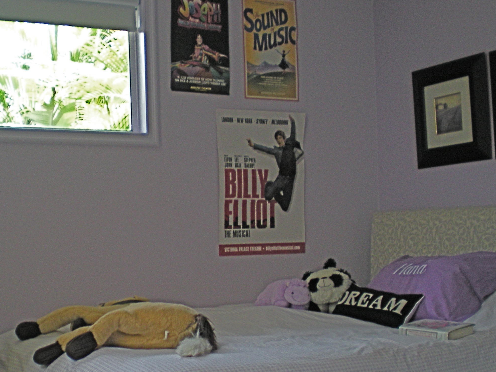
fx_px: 831
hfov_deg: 33.1
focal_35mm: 58
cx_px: 196
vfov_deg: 25.0
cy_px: 269
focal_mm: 6.3
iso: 119
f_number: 3.1
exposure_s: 1/63.3
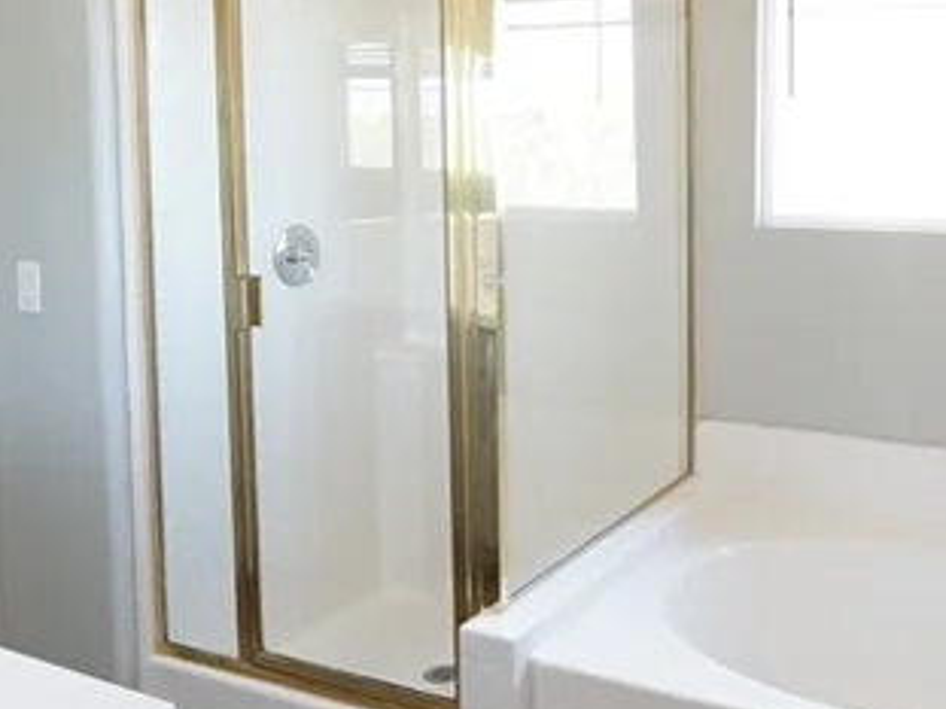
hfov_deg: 47.6
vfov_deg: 37.1
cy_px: 208
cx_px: 678
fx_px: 1038
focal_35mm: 38
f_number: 6.3
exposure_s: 1/125
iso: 3200
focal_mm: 12
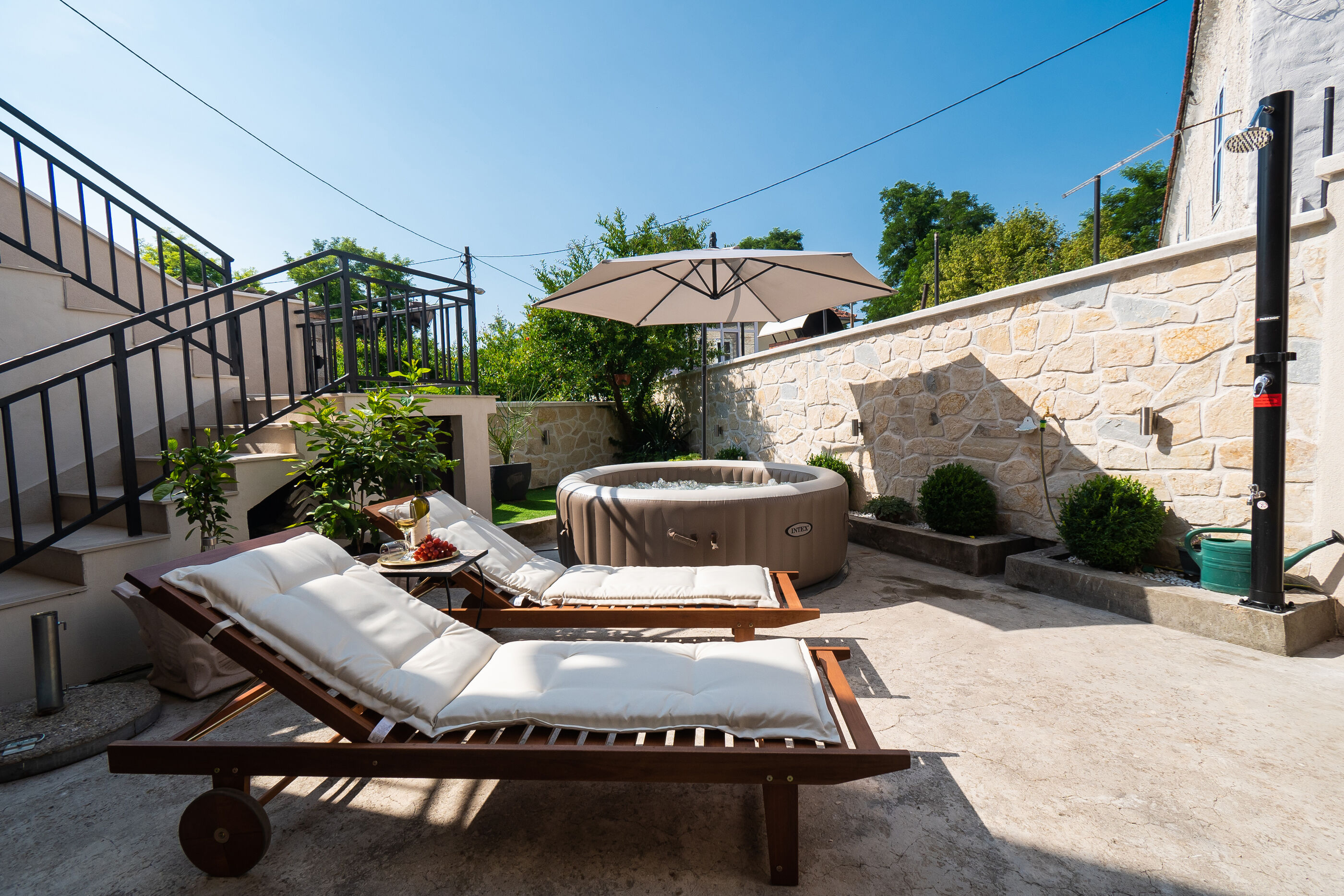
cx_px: 672
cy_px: 448
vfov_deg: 77.3
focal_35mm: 15
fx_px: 560
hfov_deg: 100.4
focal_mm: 10
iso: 250
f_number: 8
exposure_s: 1/640
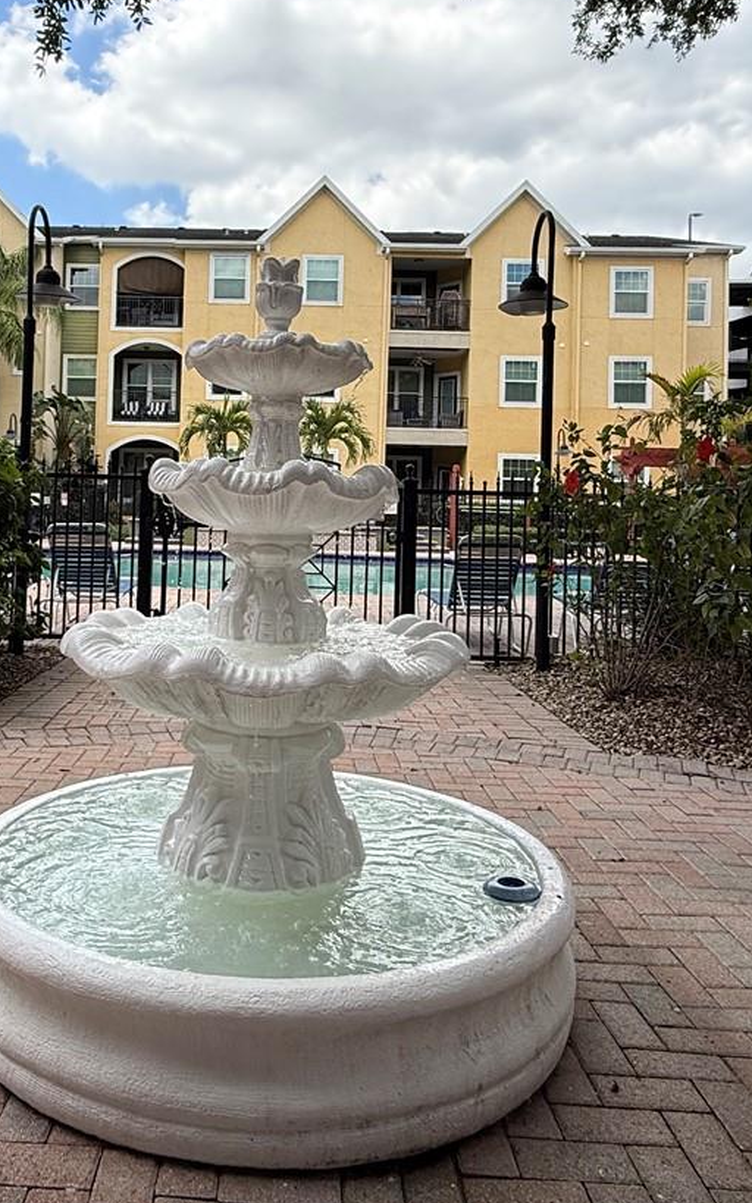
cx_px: 250
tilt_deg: +1.0
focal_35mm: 29
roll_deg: -0.7
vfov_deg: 64.1
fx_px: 951
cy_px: 483
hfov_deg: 42.6
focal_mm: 2.22
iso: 64
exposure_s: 1/1167
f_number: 2.2
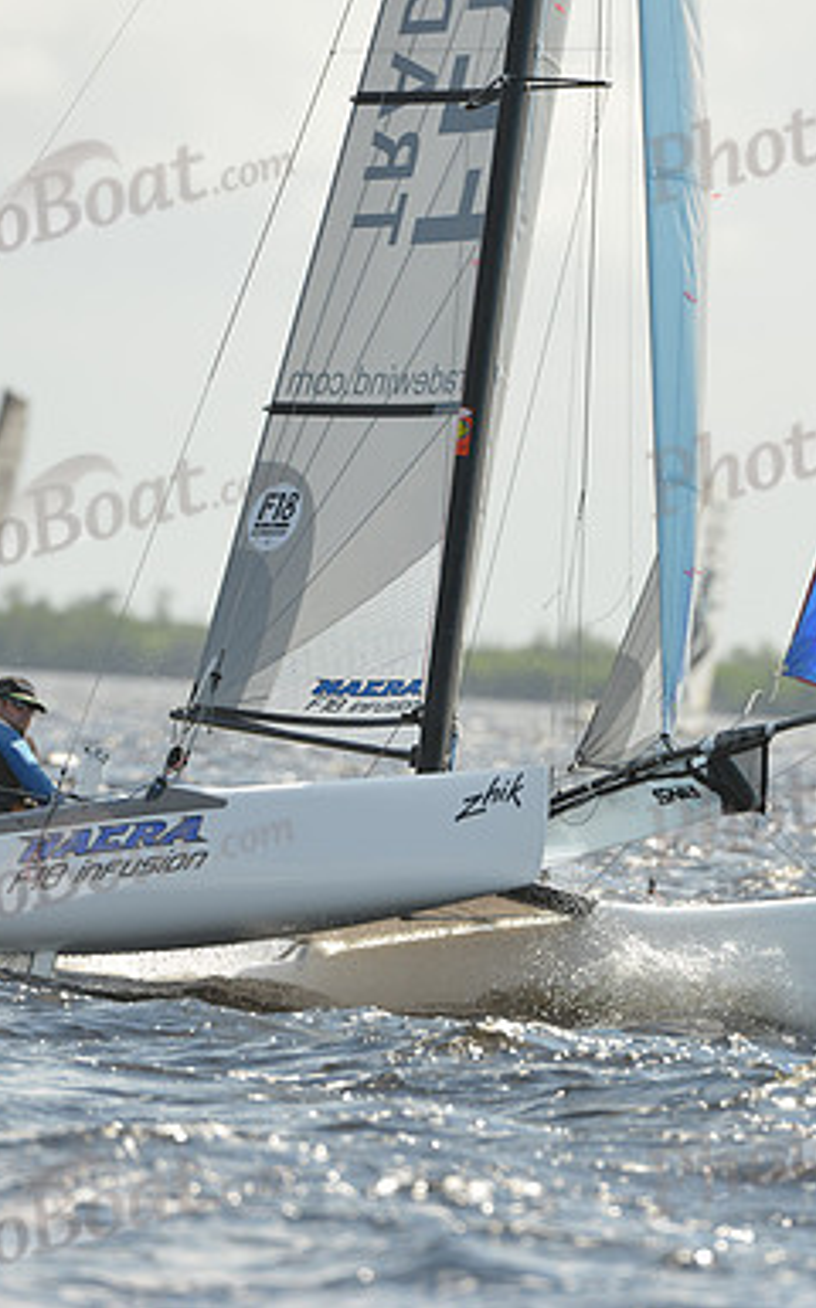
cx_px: 473
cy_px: 654
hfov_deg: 2.1
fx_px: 21924
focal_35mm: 615
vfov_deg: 3.4
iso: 250
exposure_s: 1/1000
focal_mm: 400
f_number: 5
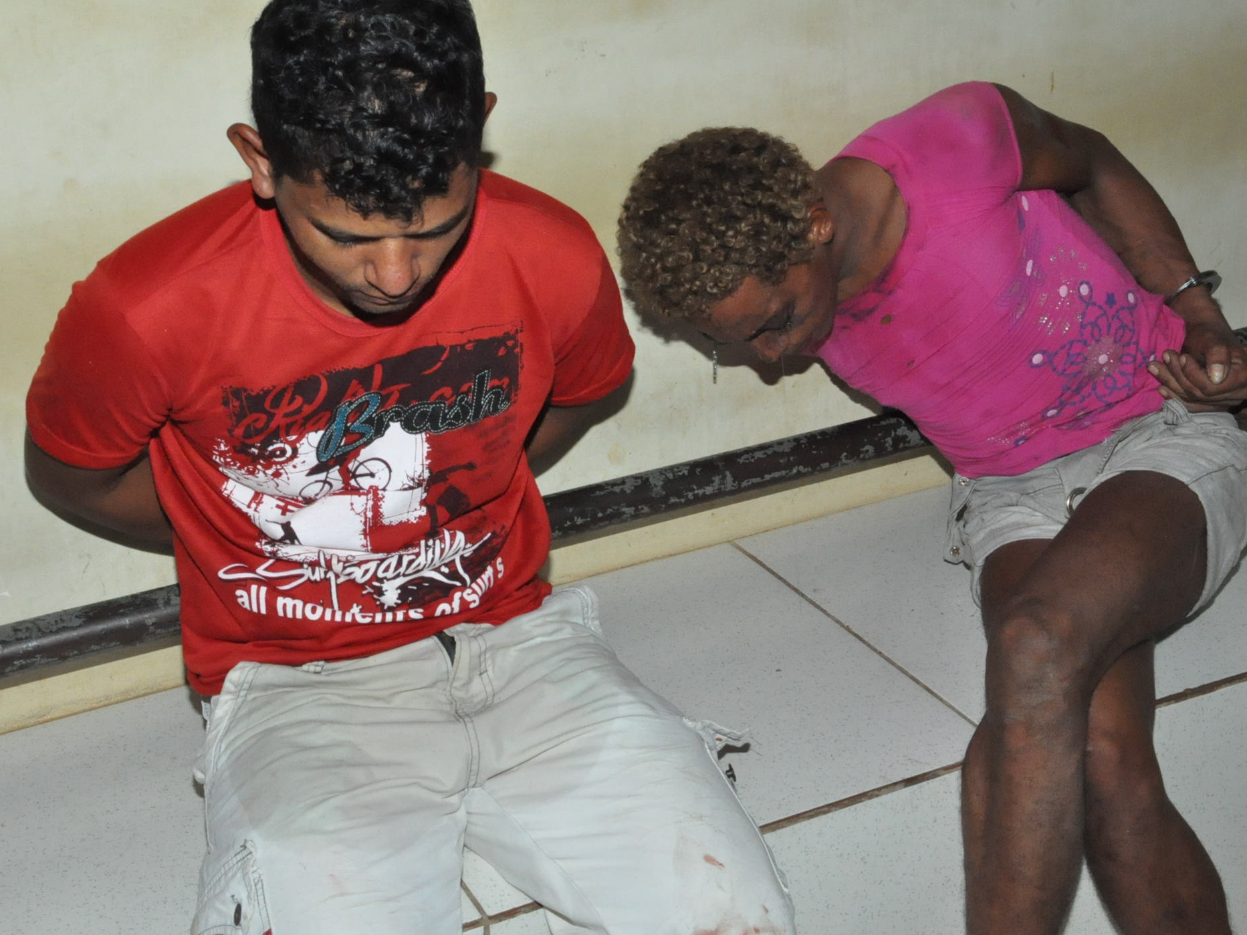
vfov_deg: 27.5
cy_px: 472
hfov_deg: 36.2
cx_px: 590
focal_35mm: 53
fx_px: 1909
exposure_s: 1/200
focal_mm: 32
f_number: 16
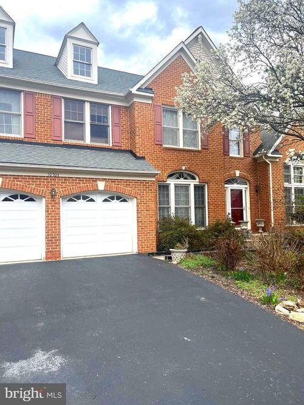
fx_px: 305
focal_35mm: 26
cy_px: 202
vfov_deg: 67.3
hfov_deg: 53.0
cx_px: 152
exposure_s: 1/1468
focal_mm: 5.7
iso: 50
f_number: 1.5
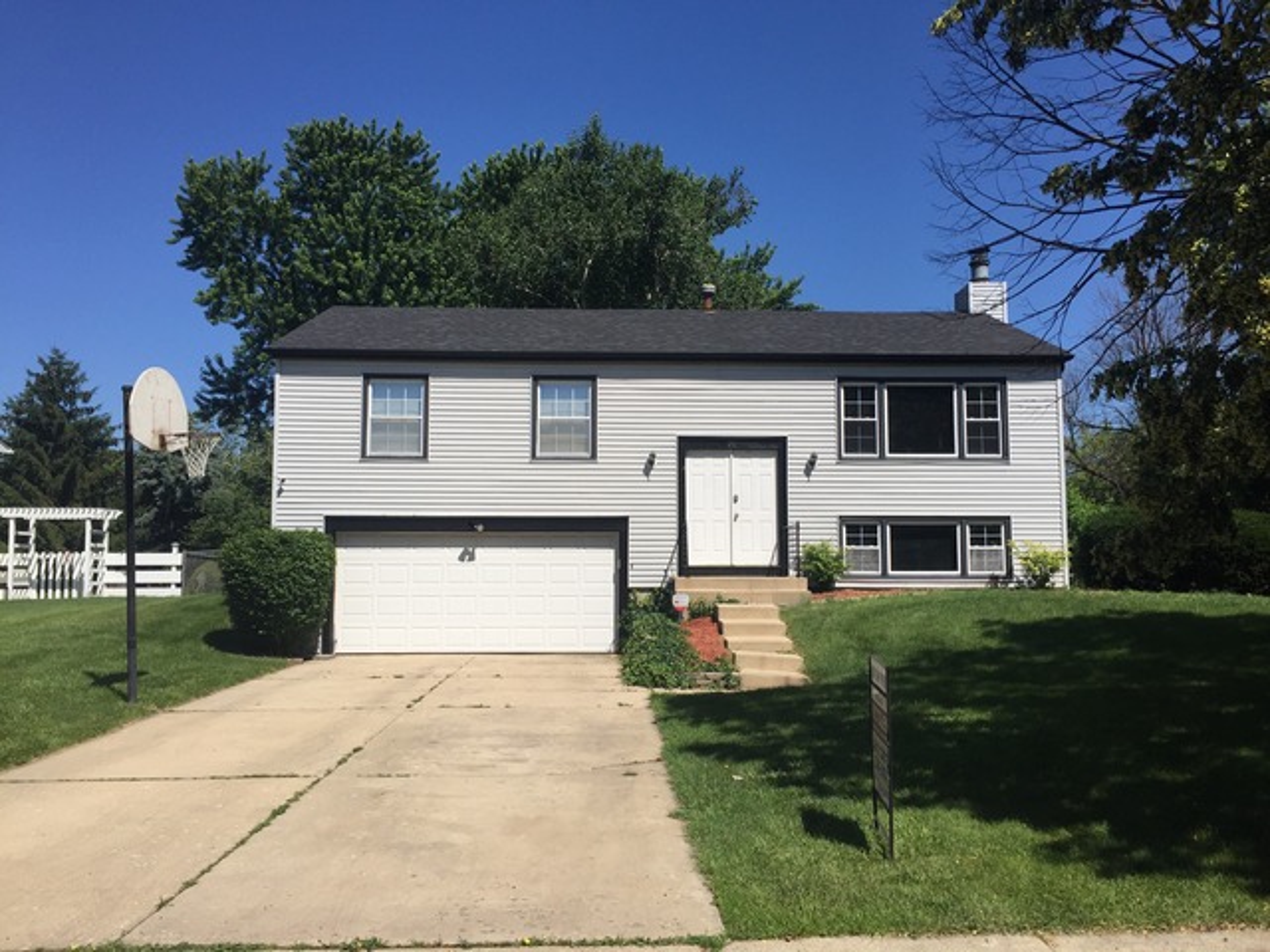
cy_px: 476
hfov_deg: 61.7
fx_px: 1064
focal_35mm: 29
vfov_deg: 48.2
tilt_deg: +4.9
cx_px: 635
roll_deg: -1.7
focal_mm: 4.15
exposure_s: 1/3300
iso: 32
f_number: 2.2
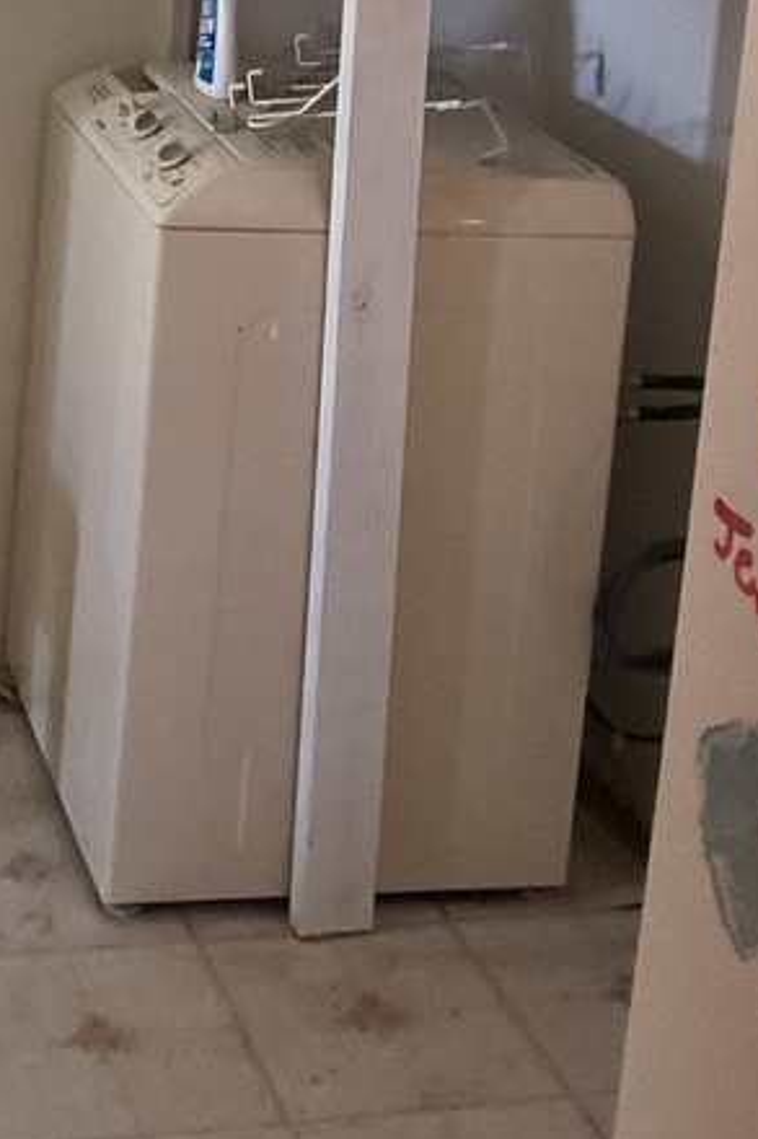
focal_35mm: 74
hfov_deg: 18.0
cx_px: 3
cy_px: -184
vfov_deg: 25.0
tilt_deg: -6.5
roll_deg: -5.5
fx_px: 2339
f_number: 1.8
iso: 200
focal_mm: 3
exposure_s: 1/60
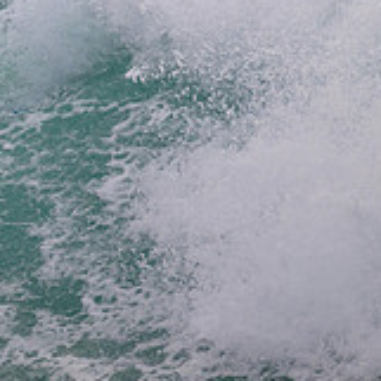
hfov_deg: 0.7
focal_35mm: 2447
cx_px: -286
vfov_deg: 0.7
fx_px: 30471
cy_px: 108
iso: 1400
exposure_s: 1/2000
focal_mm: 800
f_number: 13
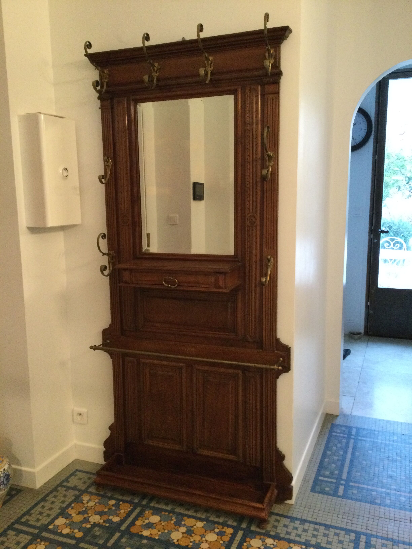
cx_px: 206
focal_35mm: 31
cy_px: 274
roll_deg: +1.0
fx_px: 492
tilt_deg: -9.6
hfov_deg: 45.4
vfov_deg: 58.4
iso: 250
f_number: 2.4
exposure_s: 1/17
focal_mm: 3.3
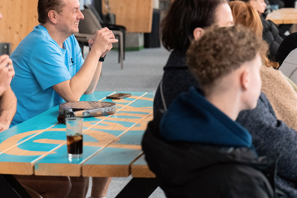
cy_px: 32
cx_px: 99
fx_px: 1072
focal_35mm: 130
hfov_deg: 15.7
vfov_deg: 10.5
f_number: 4
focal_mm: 75
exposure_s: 1/160
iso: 6400
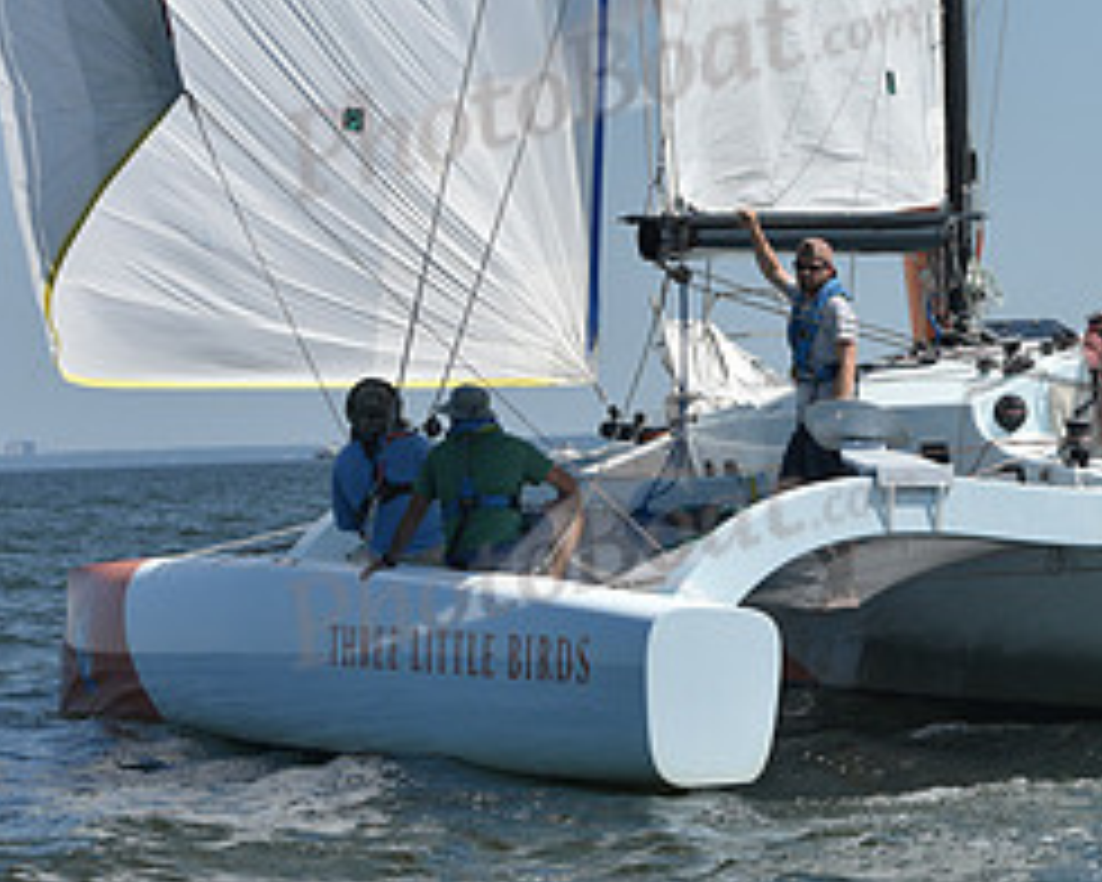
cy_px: 254
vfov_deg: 8.2
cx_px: 1156
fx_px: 6164
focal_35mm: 189
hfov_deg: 10.1
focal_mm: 85
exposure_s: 1/1250
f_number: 9
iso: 250
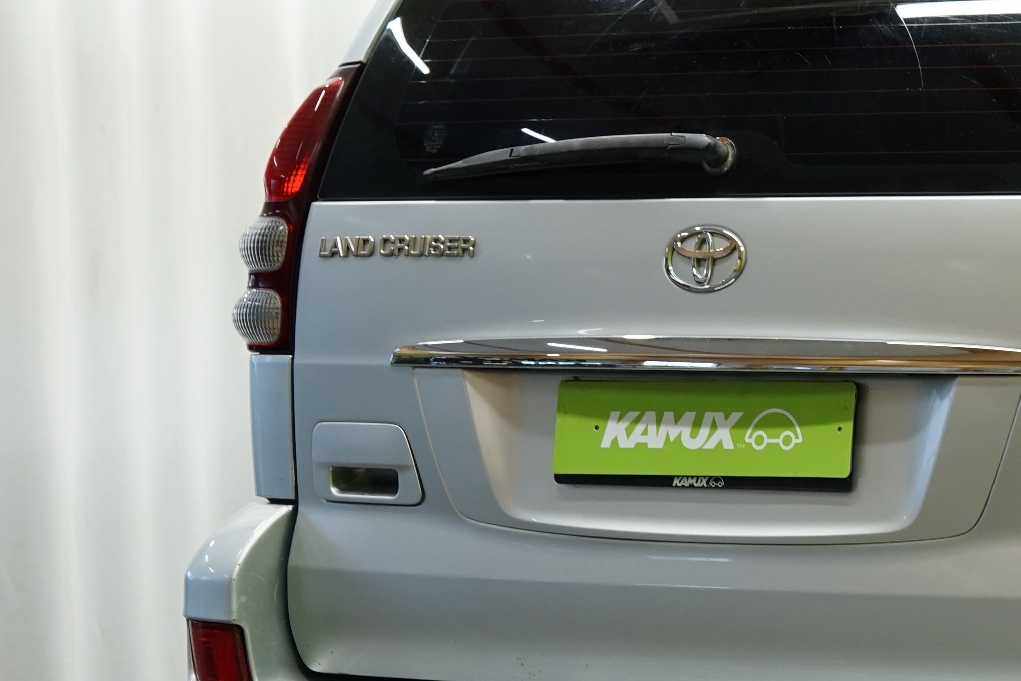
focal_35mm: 141
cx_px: 1210
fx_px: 3999
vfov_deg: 9.7
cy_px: 402
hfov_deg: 14.1
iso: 500
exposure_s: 1/15
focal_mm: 56
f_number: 5.6
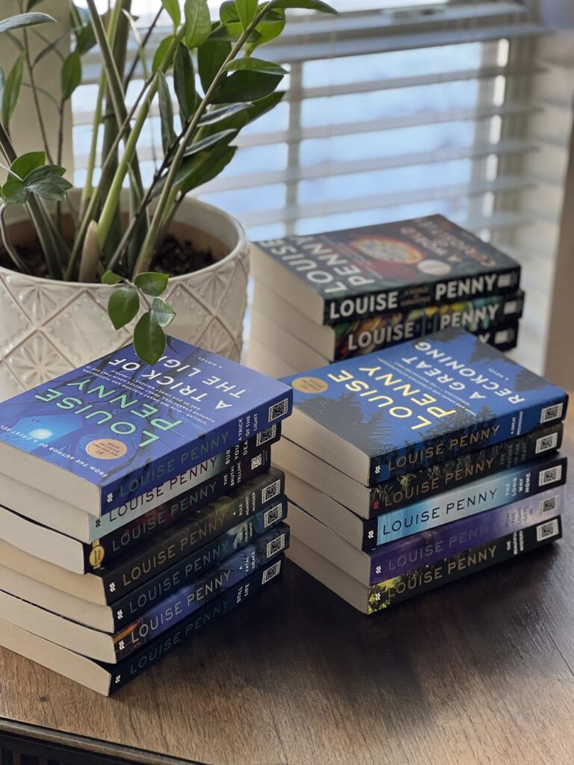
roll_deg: -1.5
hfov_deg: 19.1
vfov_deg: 25.3
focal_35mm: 77
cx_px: 287
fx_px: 1702
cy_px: 382
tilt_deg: -23.9
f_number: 2.8
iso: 160
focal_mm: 9
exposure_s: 1/121
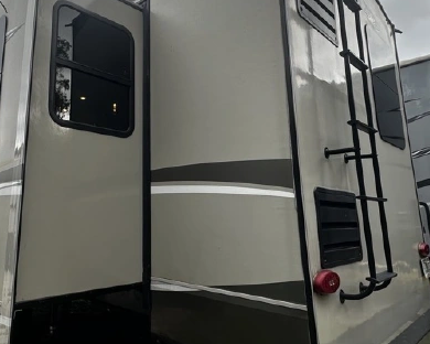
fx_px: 356
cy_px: 149
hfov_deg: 60.3
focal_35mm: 28
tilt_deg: +8.9
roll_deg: -0.6
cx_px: 133
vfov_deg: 51.4
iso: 40
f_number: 2.2
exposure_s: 1/179
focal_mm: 2.22
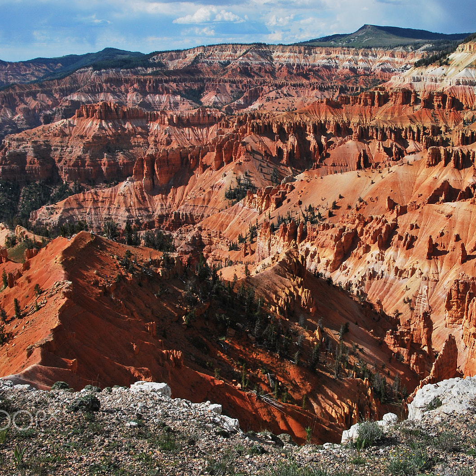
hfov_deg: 33.8
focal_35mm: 50
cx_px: 305
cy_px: 239
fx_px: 778
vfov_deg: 34.0
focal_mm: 26
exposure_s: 1/500
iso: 200
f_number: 11
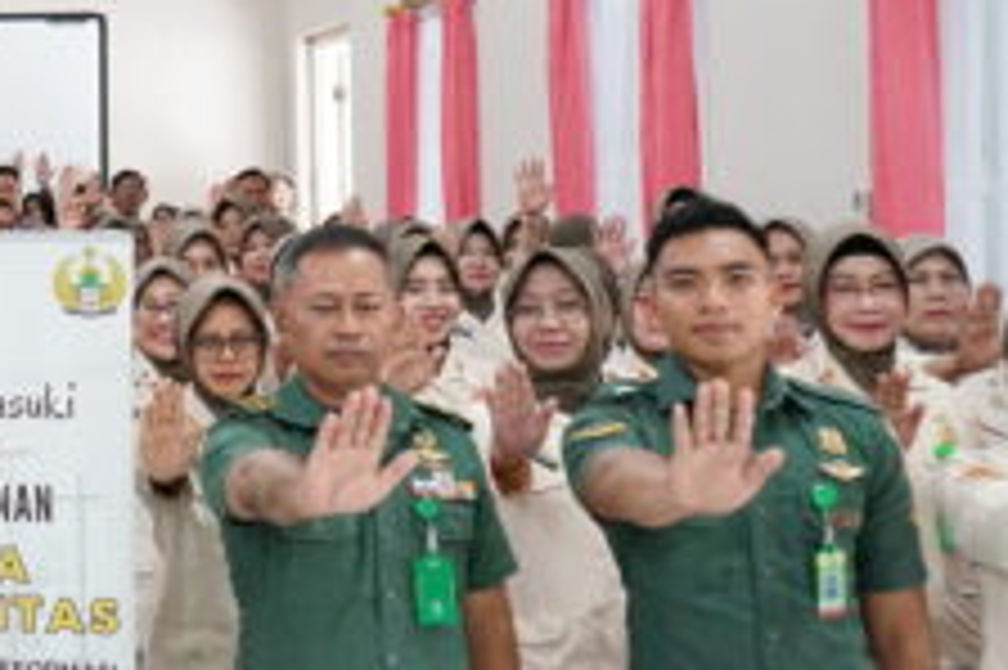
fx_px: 2098
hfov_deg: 24.6
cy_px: 202
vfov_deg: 18.1
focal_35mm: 75
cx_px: -189
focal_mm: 28
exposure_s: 1/80
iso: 6400
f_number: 5
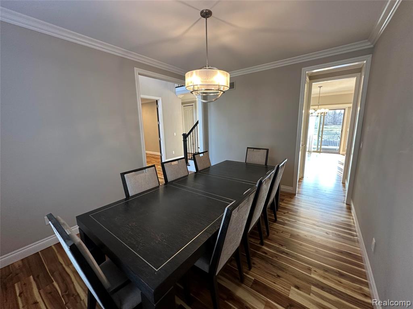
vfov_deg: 85.7
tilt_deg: -10.4
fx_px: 167
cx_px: 206
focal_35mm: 14
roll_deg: +1.1
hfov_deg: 102.1
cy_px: 154
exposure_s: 1/60
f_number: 2.2
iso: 200
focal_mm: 2.22
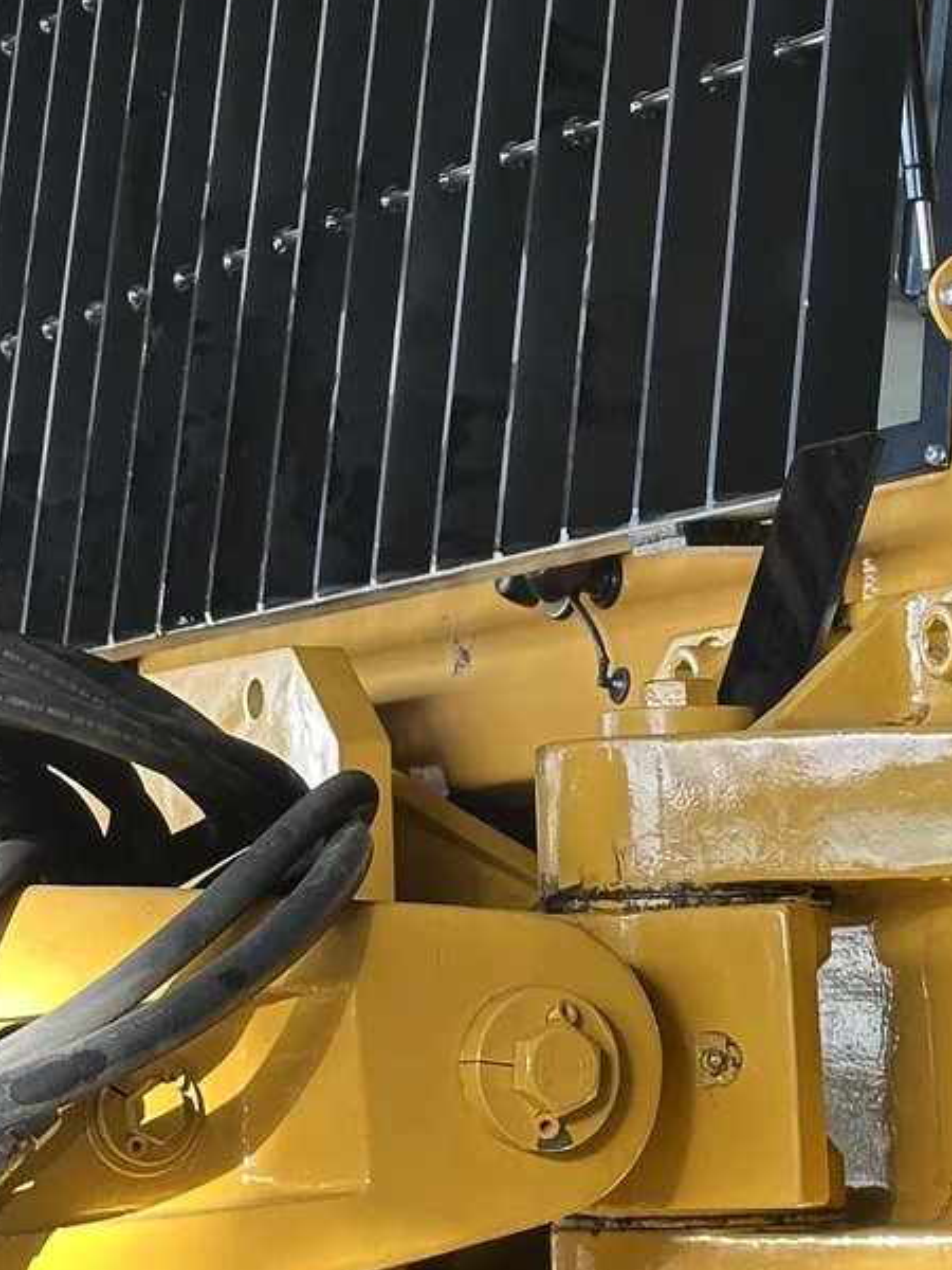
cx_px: 408
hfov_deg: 11.6
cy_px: 102
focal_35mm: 128
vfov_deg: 15.2
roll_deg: +0.1
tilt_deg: +12.4
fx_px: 4694
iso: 80
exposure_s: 1/134
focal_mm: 6.86
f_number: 1.78
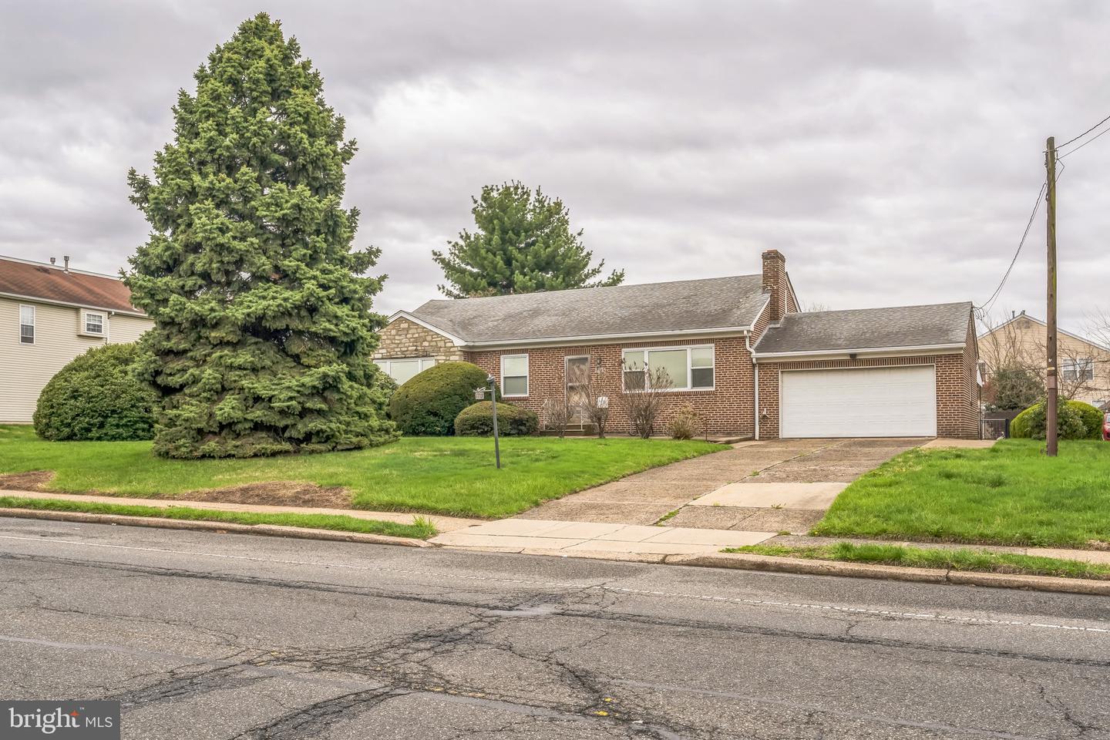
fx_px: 956
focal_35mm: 31
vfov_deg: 42.3
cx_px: 555
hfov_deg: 60.3
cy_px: 370
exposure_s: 1/320
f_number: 11
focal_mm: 31
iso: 640
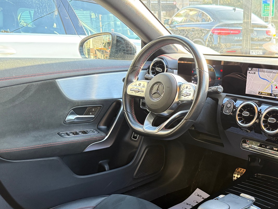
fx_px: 345
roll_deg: -1.2
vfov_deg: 33.3
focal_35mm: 43
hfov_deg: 42.0
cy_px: 139
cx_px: 220
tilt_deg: -18.2
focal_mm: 6.76
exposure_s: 1/60
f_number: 1.78
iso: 250
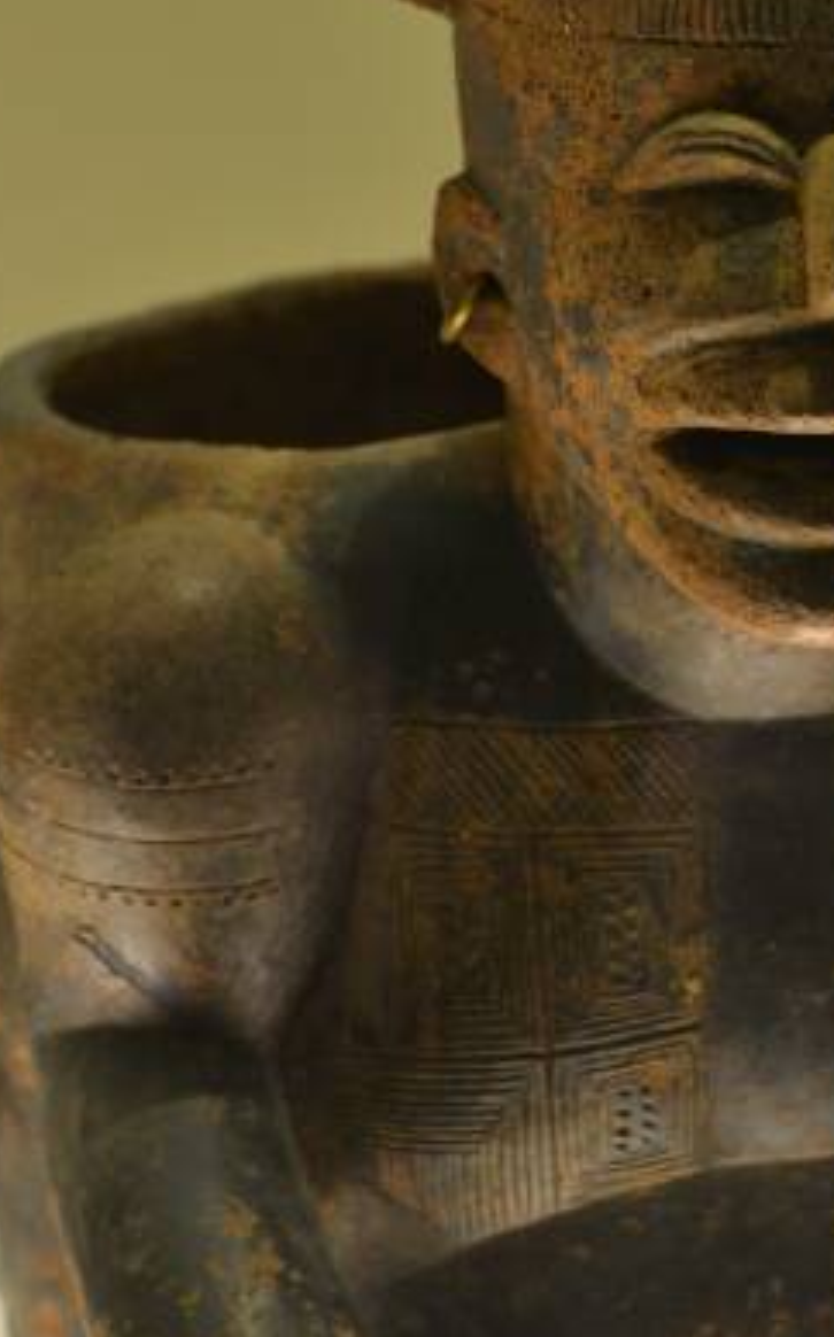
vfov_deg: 25.2
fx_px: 2987
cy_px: 741
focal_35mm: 82
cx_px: 701
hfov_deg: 15.8
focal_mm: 26
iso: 400
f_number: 5.6
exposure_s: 1/15
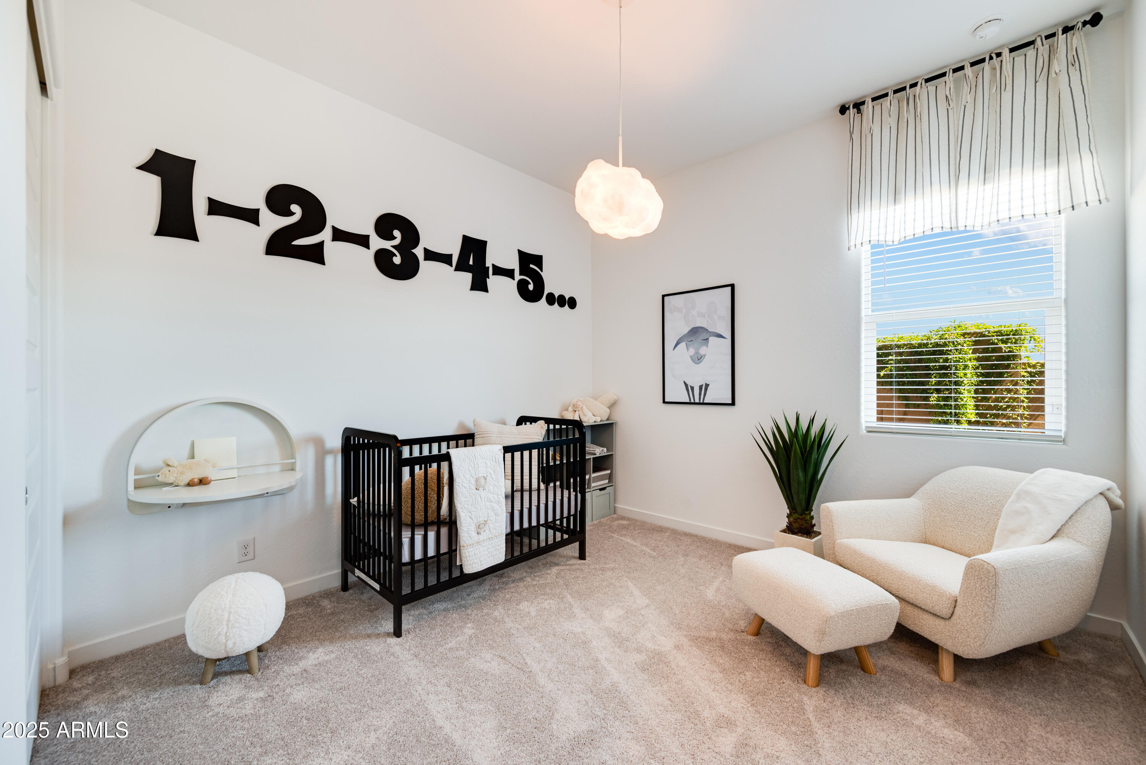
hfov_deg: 104.2
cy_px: 382
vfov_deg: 81.2
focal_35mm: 14
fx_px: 446
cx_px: 573
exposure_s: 1/50
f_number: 7.1
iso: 160
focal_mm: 14
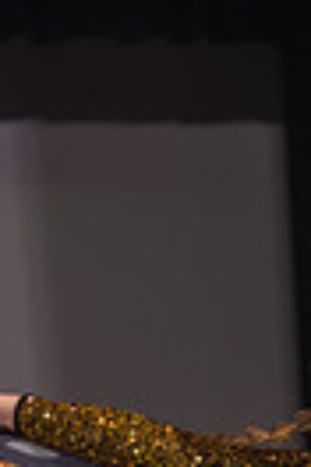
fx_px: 3084
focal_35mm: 238
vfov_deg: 8.4
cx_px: 396
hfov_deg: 5.7
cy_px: 789
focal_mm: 70
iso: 500
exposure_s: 1/500
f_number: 2.8
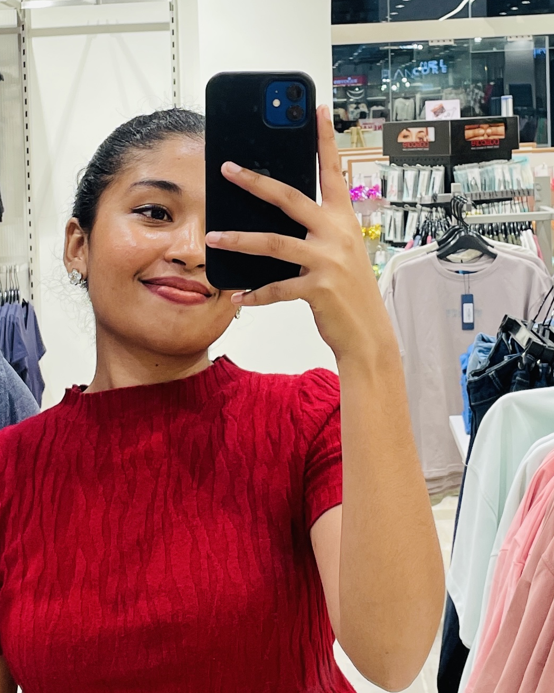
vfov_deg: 24.1
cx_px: 326
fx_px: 1599
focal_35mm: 78
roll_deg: +2.2
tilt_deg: -2.6
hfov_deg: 19.6
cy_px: 155
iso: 80
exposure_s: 1/100
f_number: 1.6
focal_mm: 4.2
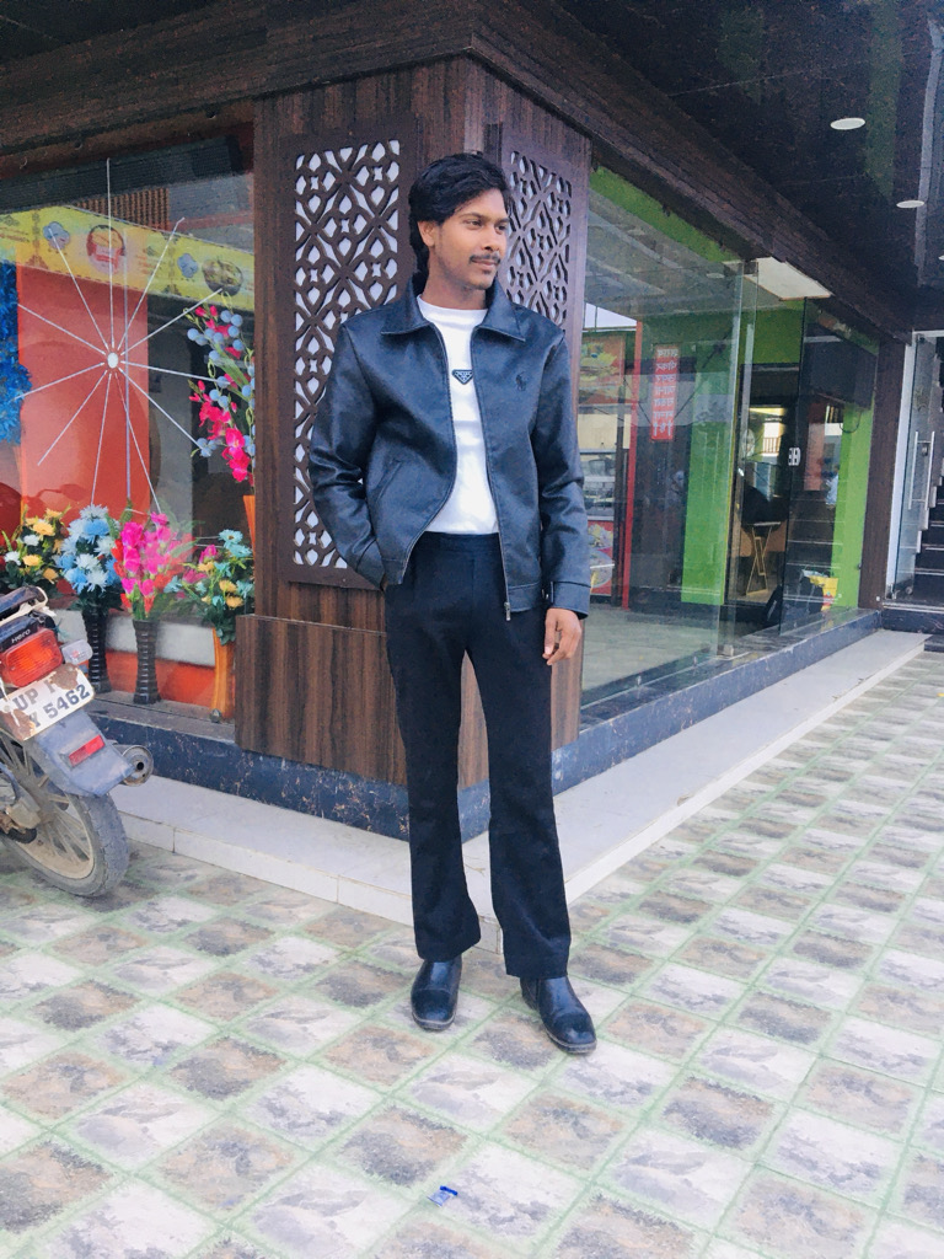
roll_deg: -1.2
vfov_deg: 61.7
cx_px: 472
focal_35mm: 29
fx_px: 1054
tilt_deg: -8.9
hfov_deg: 48.2
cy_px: 630
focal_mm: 4.15
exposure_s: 1/33
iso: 40
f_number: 2.2
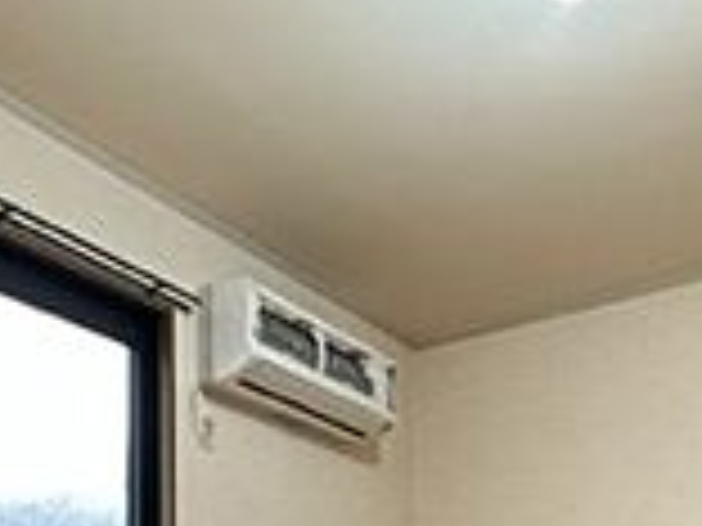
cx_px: 306
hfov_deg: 35.5
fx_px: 1095
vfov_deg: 22.8
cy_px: 755
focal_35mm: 54
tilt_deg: -0.8
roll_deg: +0.0
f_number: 2.2
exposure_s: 1/60
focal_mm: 2.22
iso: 200
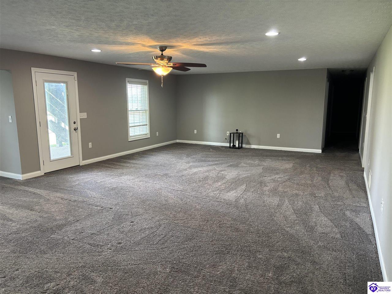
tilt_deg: -10.2
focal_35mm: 26
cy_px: 147
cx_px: 196
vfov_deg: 53.0
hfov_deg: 67.3
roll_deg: +0.0
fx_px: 294
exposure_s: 1/60
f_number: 1.6
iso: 320
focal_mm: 5.96
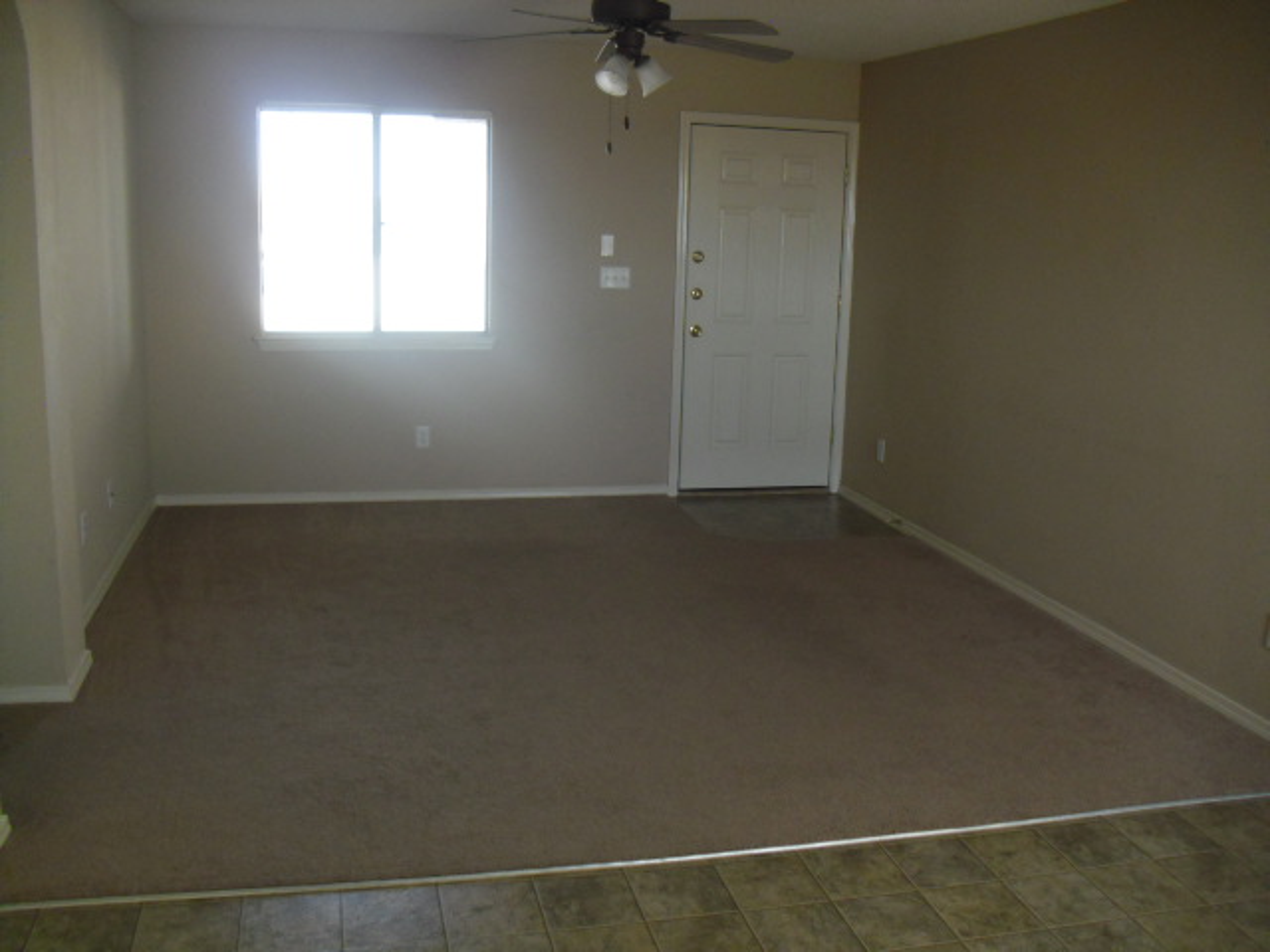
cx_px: 635
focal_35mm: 36
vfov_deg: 39.7
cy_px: 476
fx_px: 1321
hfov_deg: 51.4
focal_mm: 6.3
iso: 200
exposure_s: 1/60
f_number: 3.1
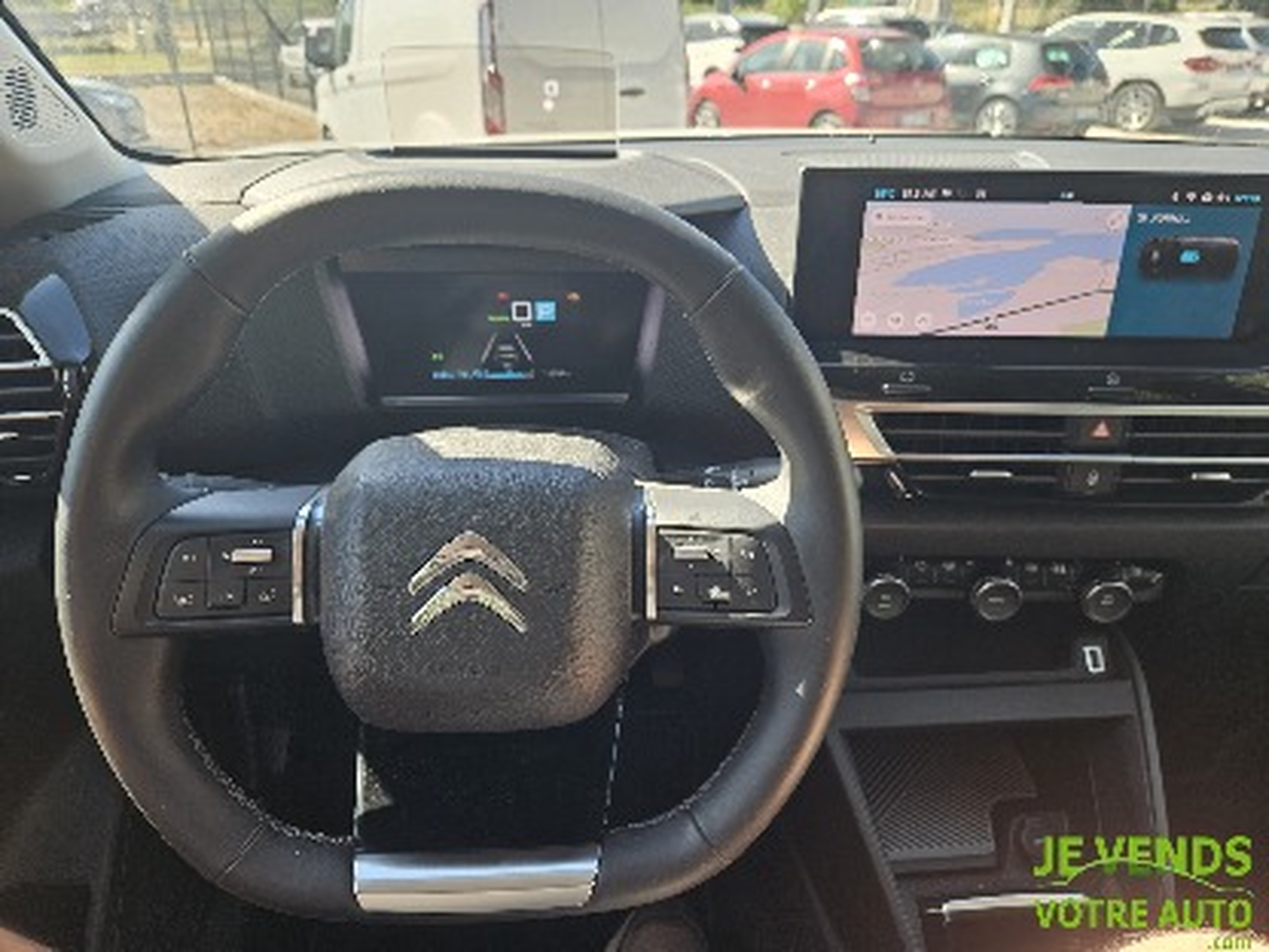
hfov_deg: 73.9
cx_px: 634
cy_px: 476
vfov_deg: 58.9
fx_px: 843
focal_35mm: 23
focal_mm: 5.4
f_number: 1.8
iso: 25
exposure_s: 1/100
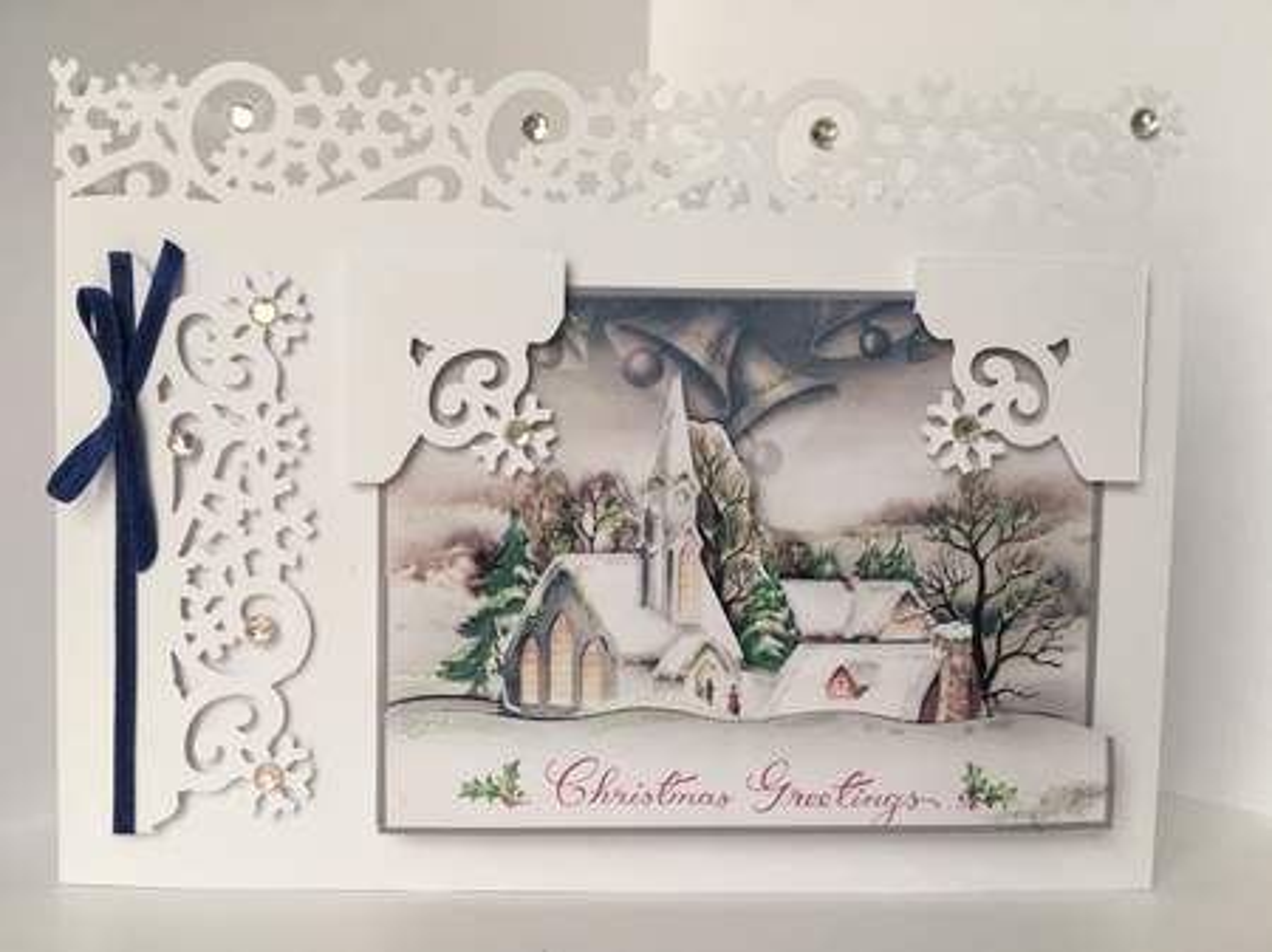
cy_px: 476
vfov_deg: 48.2
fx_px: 1065
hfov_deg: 61.7
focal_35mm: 29
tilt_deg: -3.3
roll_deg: -2.5
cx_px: 636
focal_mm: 4.15
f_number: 2.2
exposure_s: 1/33
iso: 25
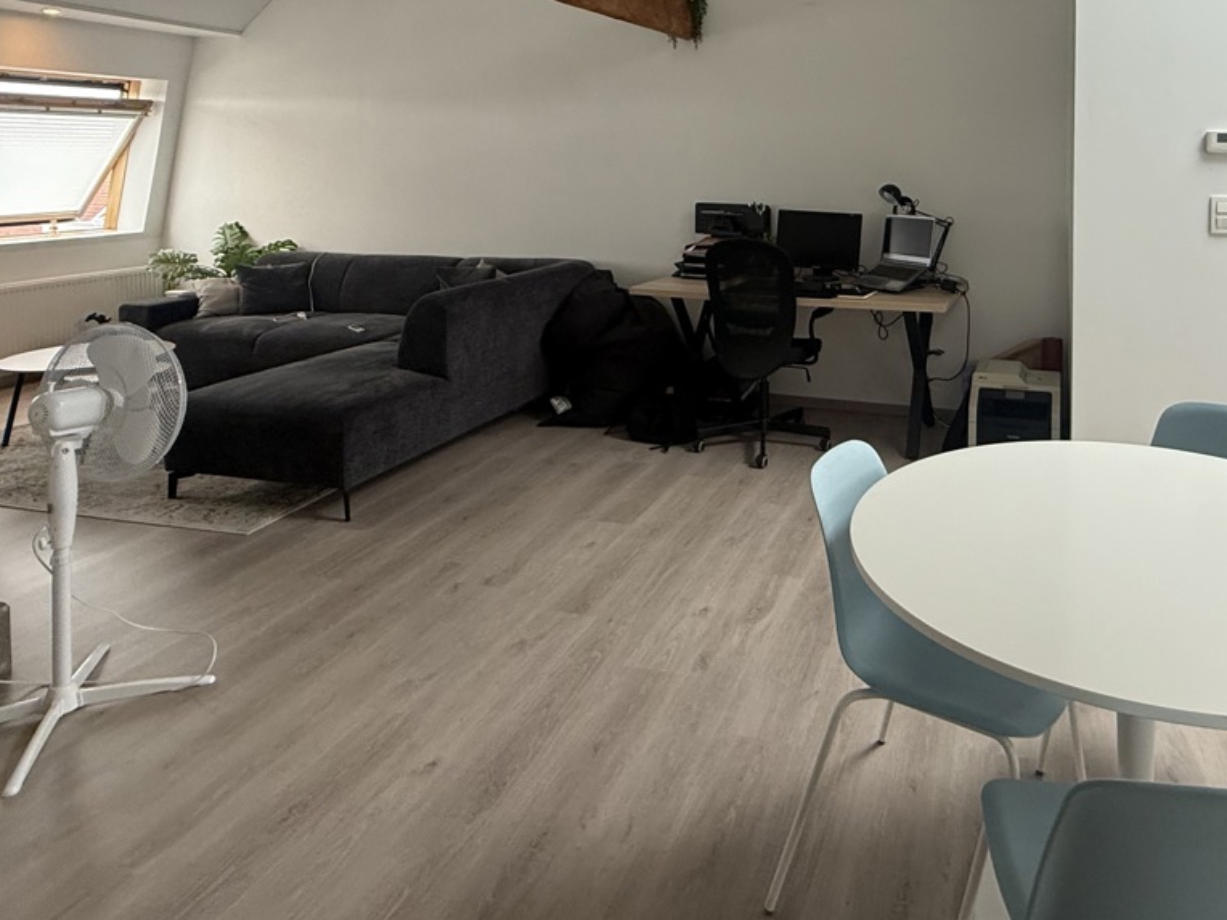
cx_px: 828
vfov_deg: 51.6
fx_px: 886
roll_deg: +0.3
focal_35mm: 25
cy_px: 191
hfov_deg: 67.3
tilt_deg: -2.4
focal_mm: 2.22
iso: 200
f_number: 2.2
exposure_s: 1/100
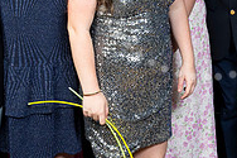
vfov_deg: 12.8
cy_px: -48
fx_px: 677
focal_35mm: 103
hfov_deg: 19.6
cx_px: 191
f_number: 9
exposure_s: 1/160
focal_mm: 24
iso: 320
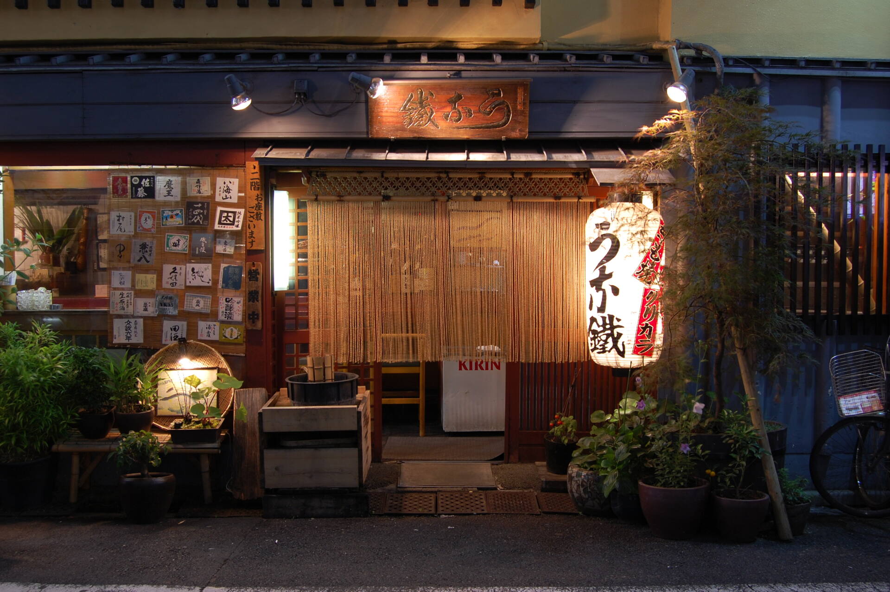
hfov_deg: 49.6
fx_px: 963
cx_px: 445
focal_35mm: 39
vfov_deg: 34.2
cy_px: 296
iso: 200
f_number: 5.6
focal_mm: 26
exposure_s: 1/3
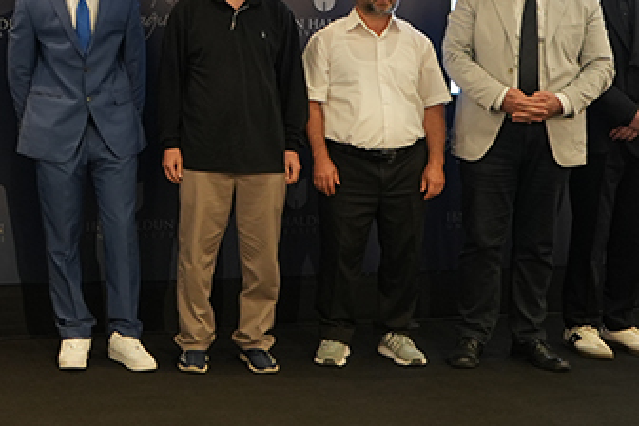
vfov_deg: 20.6
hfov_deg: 28.1
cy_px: 74
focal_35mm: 65
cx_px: -70
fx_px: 1154
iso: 800
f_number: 2.8
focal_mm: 16
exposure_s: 1/100
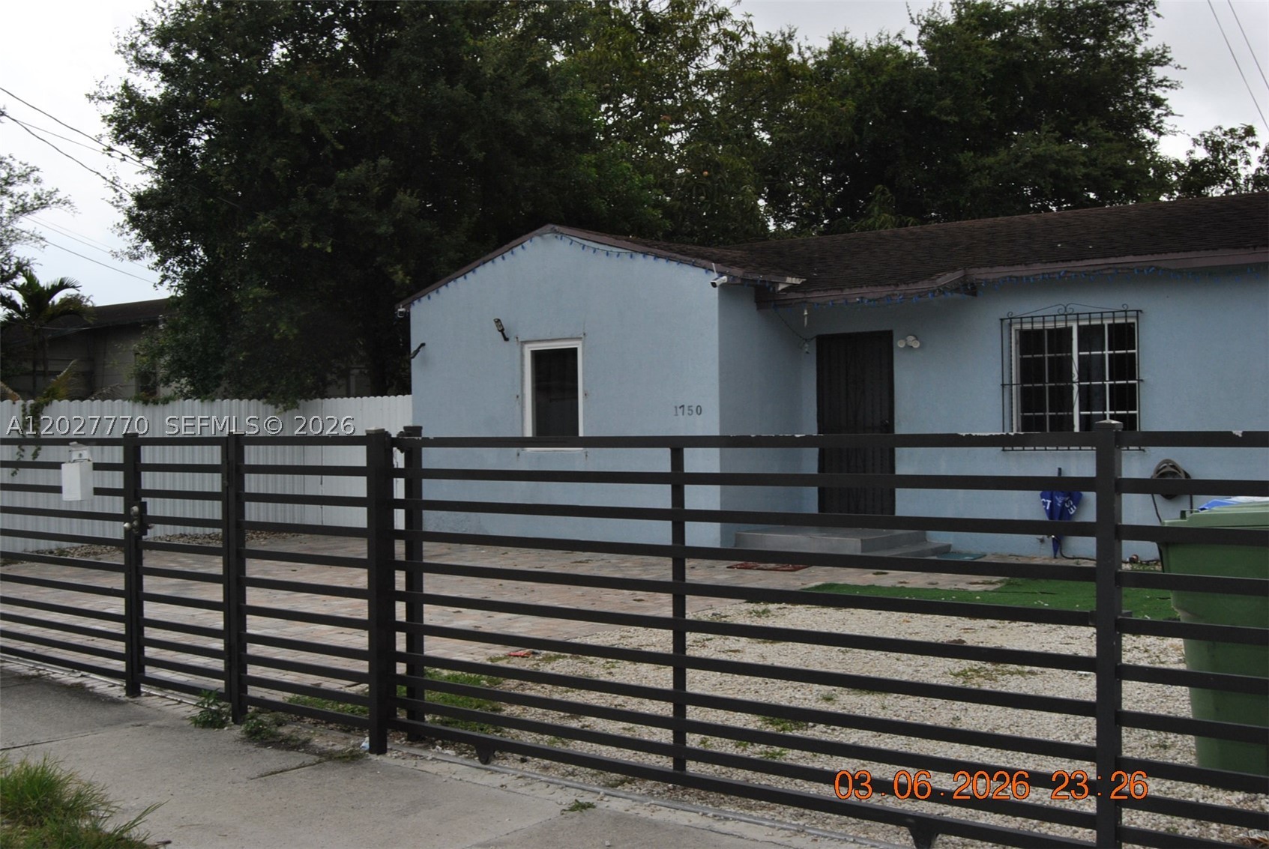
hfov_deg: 49.5
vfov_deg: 34.3
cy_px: 424
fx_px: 1376
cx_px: 634
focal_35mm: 39
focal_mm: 26
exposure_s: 1/60
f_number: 4
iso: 200
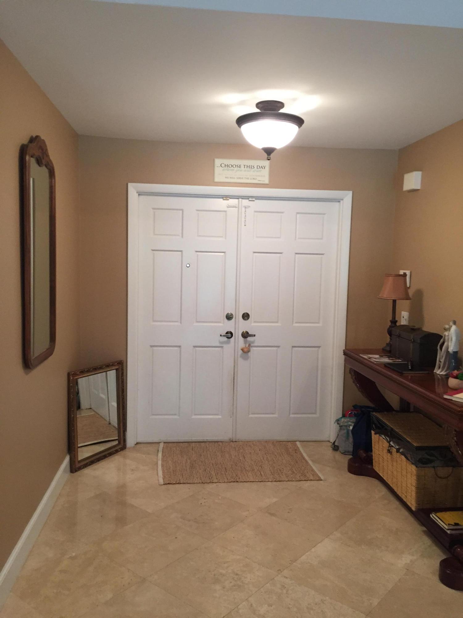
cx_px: 232
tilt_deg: -5.0
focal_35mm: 29
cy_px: 309
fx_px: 517
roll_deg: -1.1
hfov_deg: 48.2
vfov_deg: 61.7
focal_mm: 4.15
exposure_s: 1/30
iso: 125
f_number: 2.2
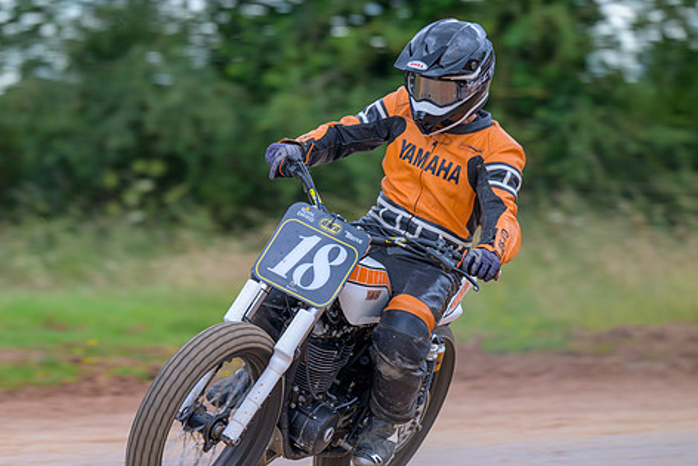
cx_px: 246
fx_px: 5430
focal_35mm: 280
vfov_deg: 4.9
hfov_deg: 7.4
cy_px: 273
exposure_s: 1/250
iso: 180
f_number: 4
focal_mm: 200
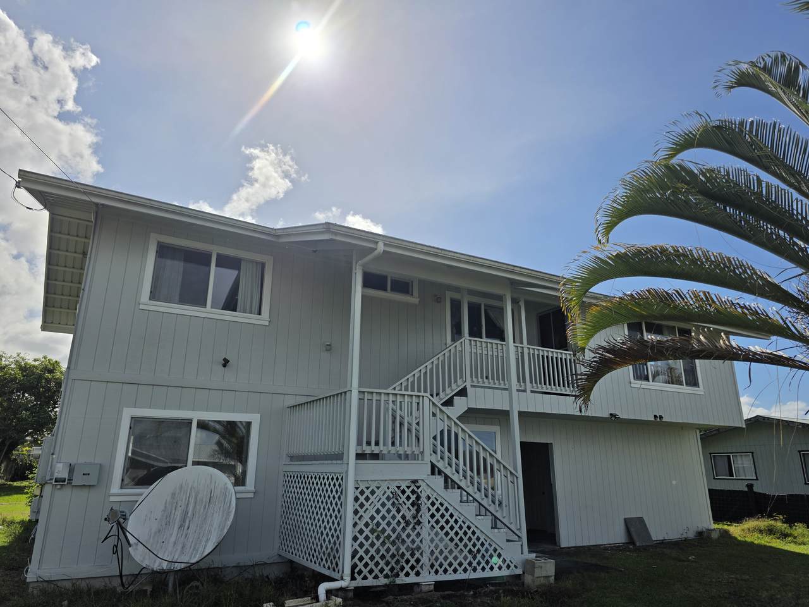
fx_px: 538
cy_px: 304
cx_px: 404
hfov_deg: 73.9
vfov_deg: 58.9
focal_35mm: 23
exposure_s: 1/7944
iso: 32
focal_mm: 6.3
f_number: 1.7
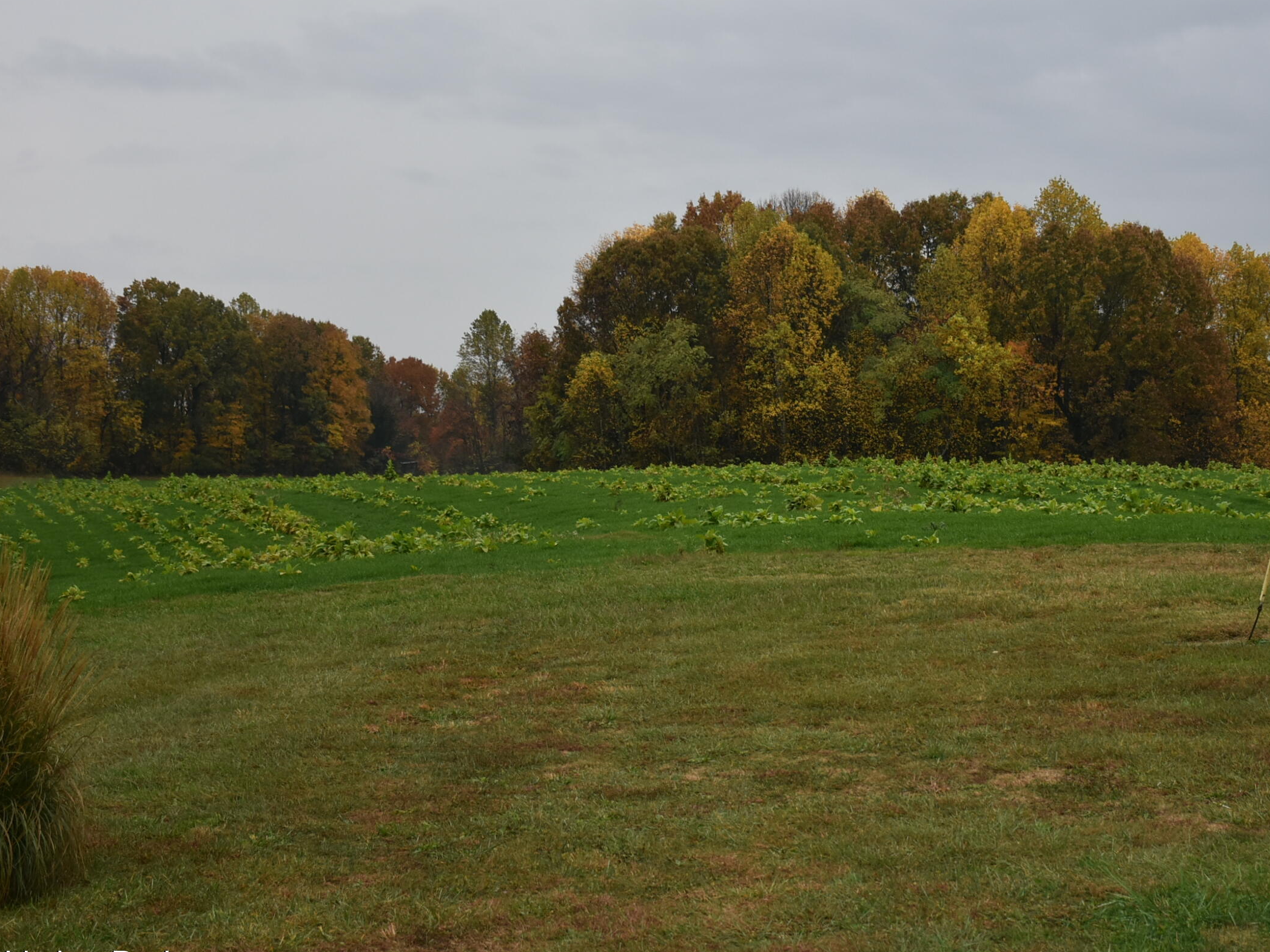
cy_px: 413
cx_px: 798
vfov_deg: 26.2
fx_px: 2043
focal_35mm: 56
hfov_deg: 34.3
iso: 250
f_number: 4
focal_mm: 27
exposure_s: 1/250
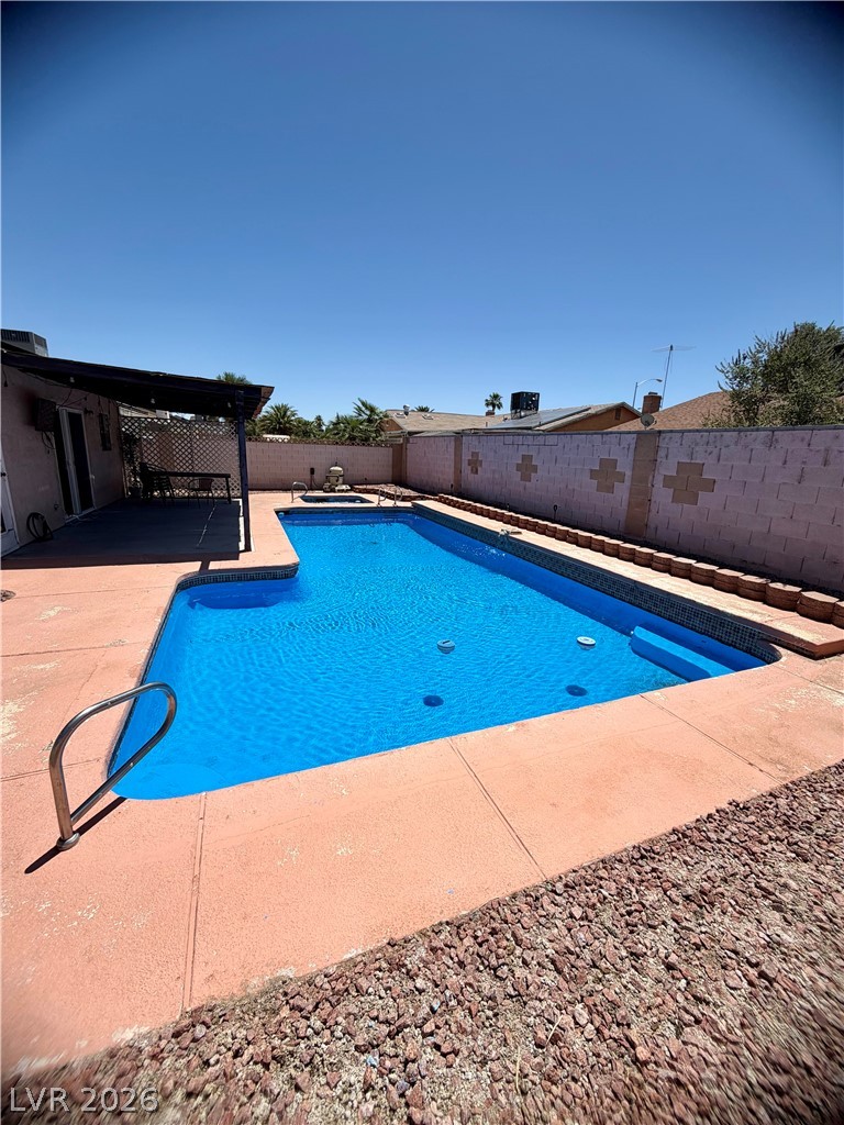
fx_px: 455
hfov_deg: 85.7
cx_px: 422
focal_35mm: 14
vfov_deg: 102.1
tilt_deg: -13.4
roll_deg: -2.4
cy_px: 562
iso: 20
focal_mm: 2.22
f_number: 2.2
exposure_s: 1/1339
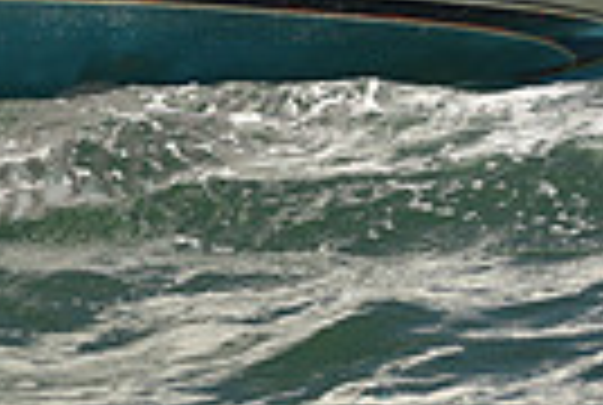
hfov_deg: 6.6
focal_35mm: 302
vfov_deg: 4.5
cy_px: -452
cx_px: -495
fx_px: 5070
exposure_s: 1/1000
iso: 250
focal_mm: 70
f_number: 4.5
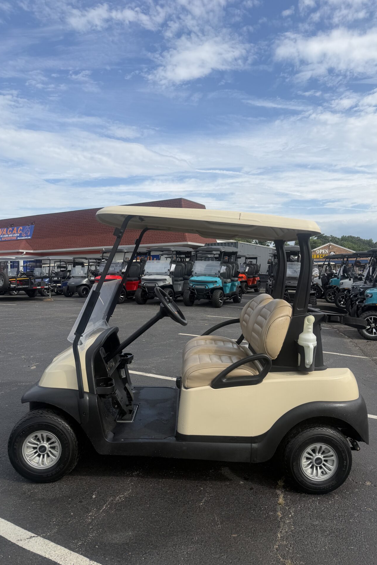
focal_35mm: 25
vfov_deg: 71.5
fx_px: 393
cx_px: 196
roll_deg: +1.2
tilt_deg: -1.1
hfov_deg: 51.3
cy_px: 283
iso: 80
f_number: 1.78
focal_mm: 6.76
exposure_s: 1/4673
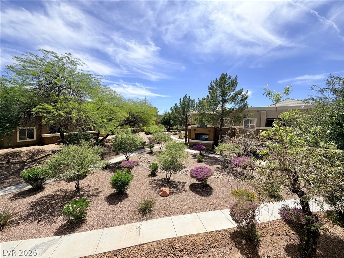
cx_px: 172
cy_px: 129
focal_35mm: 14
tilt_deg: -4.1
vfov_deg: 85.7
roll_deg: +0.0
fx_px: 139
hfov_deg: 102.1
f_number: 2.2
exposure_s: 1/1167
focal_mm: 2.22
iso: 20
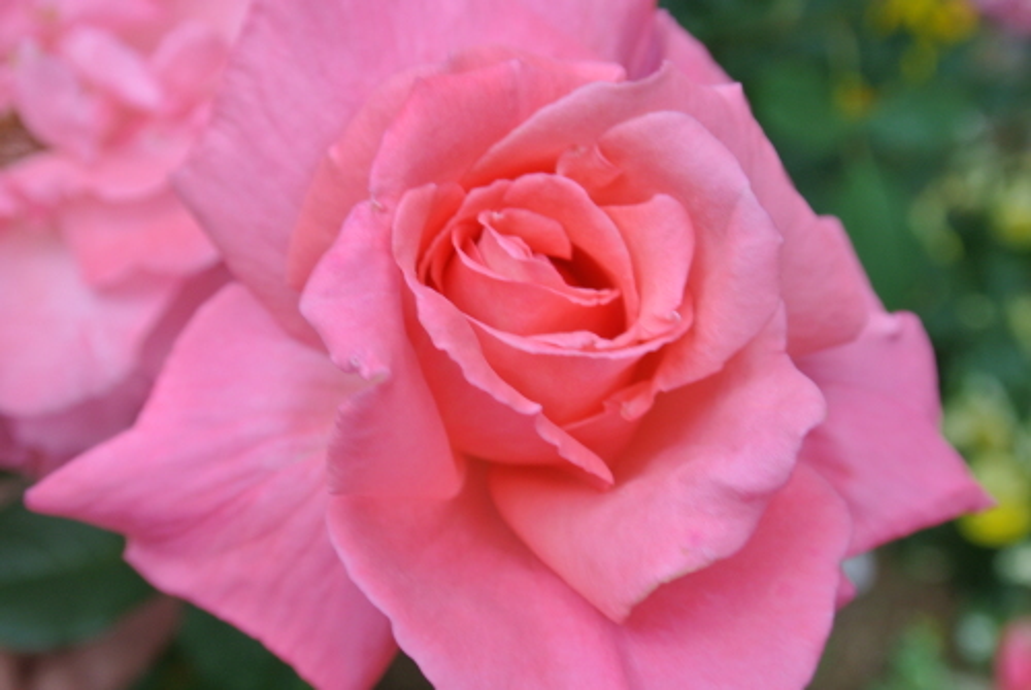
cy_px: 345
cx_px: 516
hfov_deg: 36.8
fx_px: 1549
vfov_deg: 25.1
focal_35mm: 54
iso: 140
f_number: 5.6
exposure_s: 1/125
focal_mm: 20.3
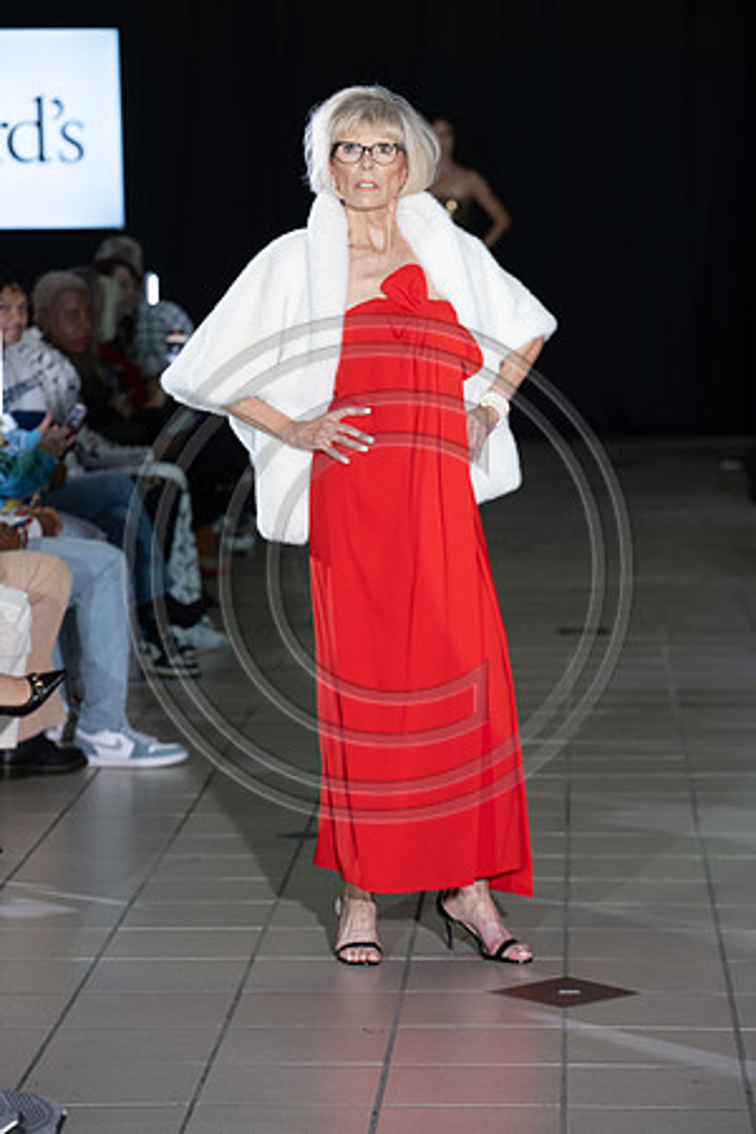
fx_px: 3937
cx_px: 378
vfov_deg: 16.4
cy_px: 567
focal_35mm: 125
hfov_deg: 11.0
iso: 1250
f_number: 5
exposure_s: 1/160
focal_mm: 125
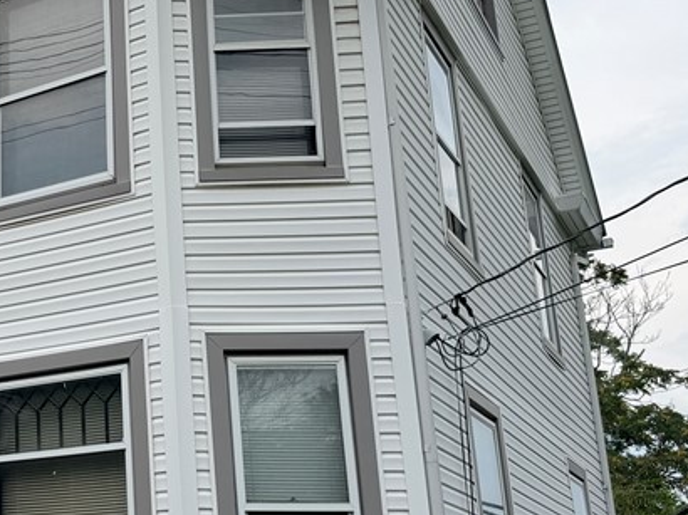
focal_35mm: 60
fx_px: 1192
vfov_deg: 24.4
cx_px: -18
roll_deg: +0.6
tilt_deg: +18.5
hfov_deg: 29.8
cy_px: 295
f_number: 1.78
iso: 80
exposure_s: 1/3953
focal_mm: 6.76
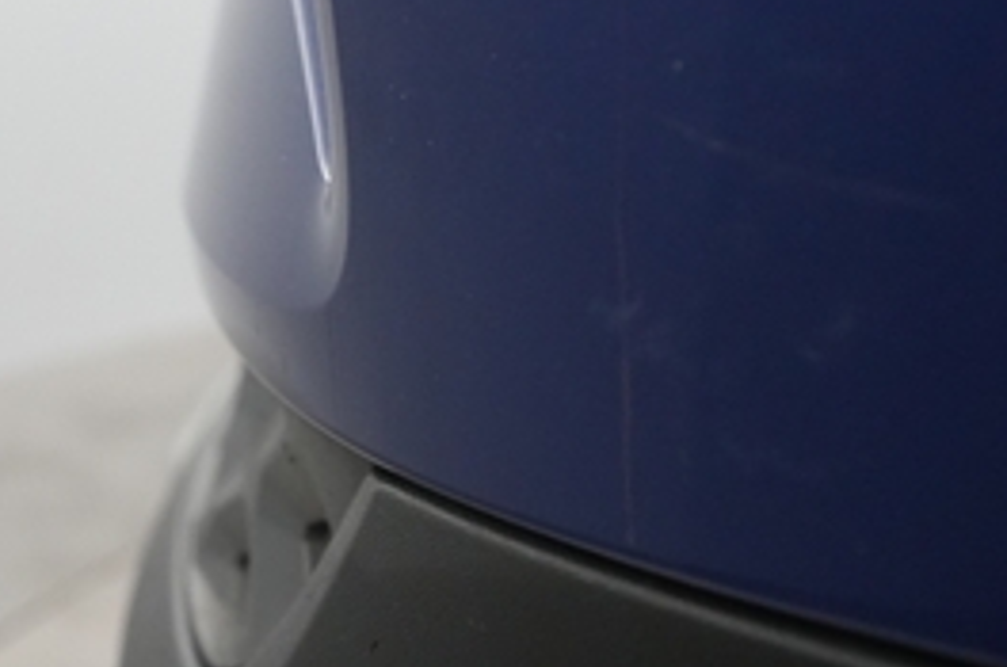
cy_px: 301
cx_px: 65
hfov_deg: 28.3
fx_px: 1899
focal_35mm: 68
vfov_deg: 19.9
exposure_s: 1/100
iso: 4000
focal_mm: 28
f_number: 5
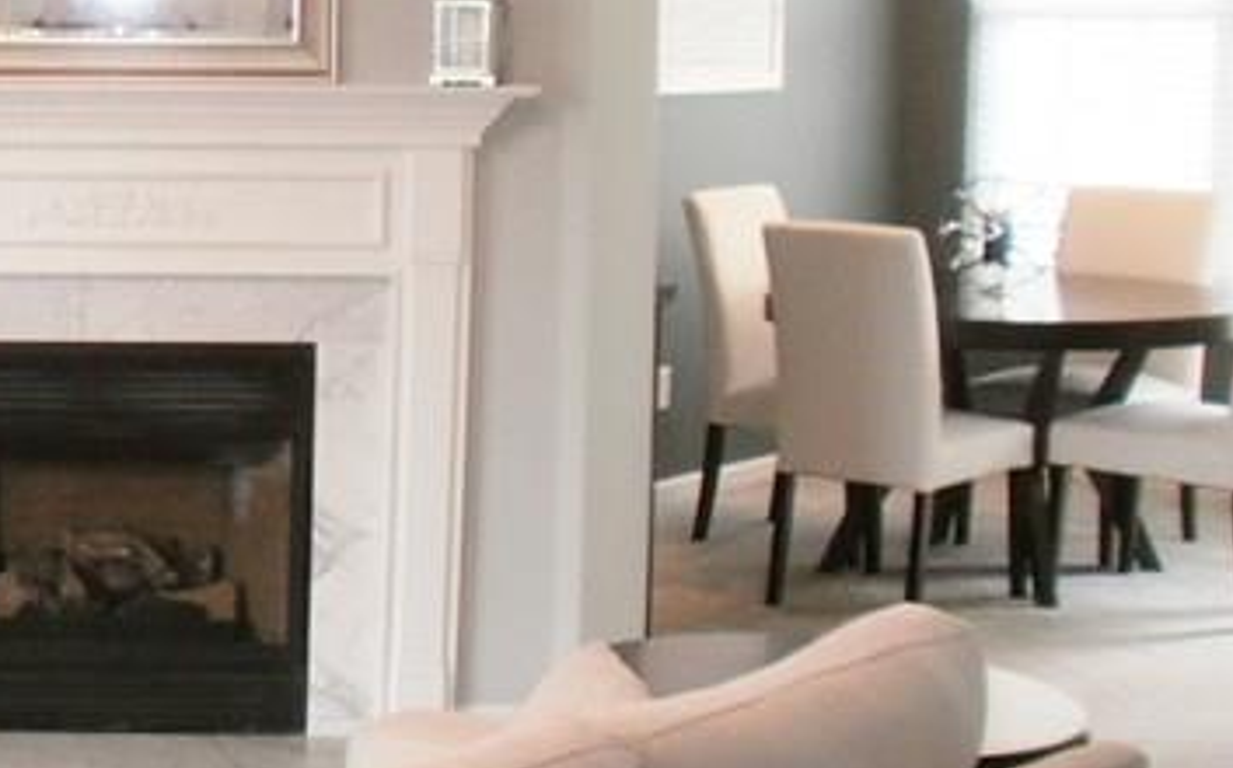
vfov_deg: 16.2
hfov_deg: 23.8
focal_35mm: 80
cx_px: -213
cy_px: 237
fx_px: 2686
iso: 125
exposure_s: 1/25
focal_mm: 4.65
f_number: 2.6
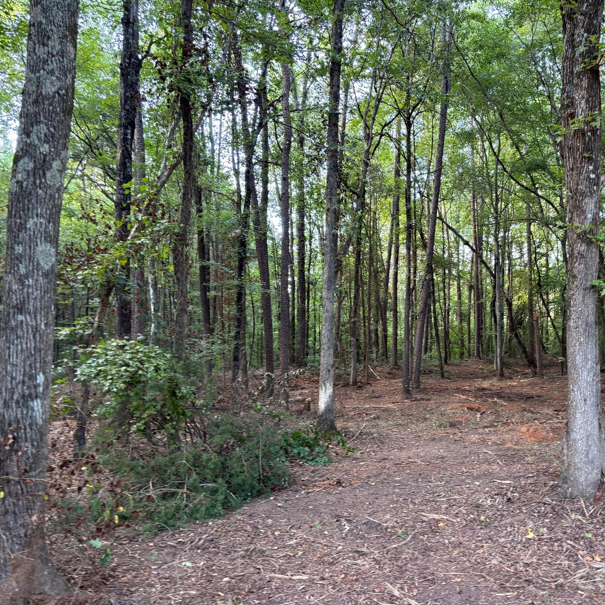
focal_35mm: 31
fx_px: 613
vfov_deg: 52.5
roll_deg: -0.8
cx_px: 407
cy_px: 303
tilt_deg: -0.1
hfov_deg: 51.5
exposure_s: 1/60
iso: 160
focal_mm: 5.96
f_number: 1.6
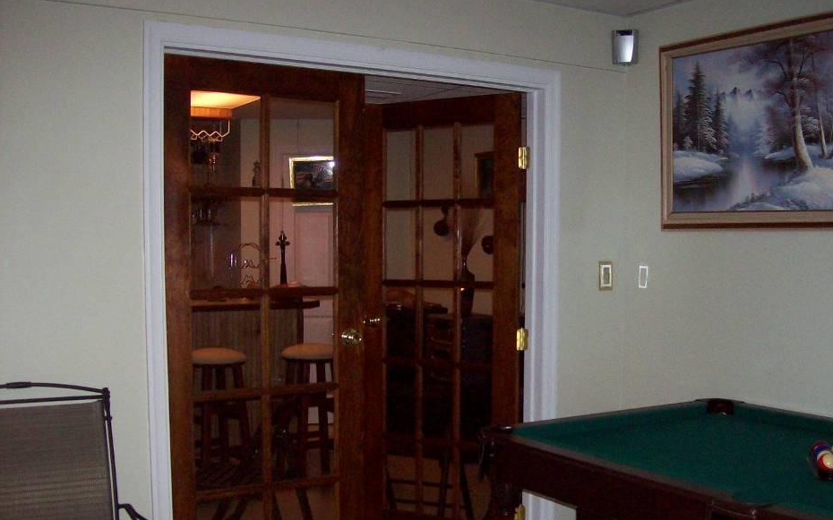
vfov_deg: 30.4
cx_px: 454
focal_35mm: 42
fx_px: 953
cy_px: 331
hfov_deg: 47.1
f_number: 2.7
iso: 140
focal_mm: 6
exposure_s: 1/64
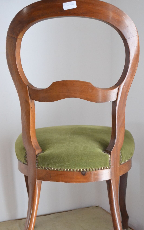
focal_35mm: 54
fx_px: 339
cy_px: 135
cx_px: 84
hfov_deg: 23.9
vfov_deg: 37.4
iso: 3200
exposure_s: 1/100
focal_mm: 26
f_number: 4.2
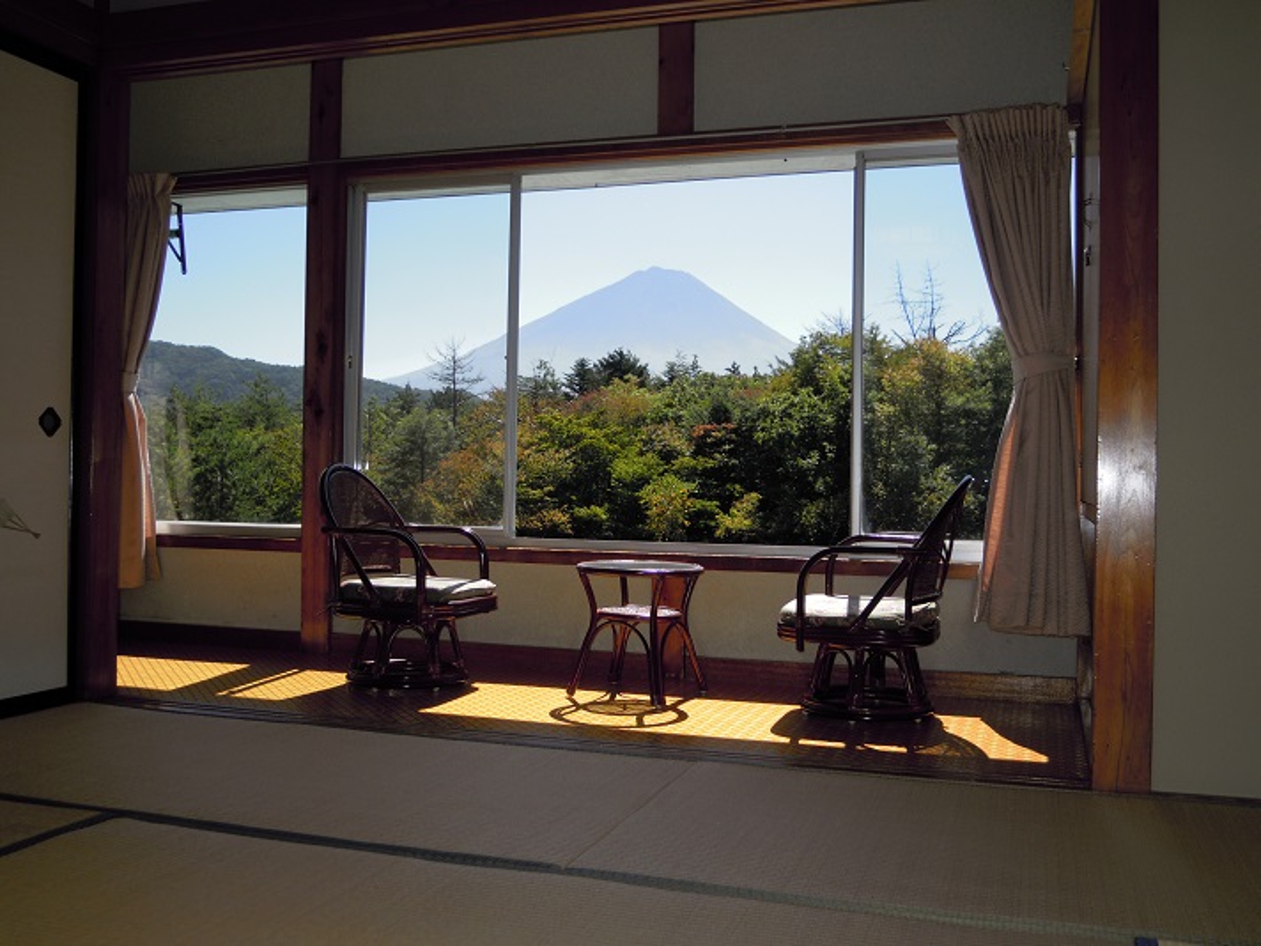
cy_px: 473
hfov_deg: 56.8
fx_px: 1166
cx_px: 630
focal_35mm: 32
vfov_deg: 44.2
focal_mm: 5.7
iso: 100
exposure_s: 1/1000
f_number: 2.8
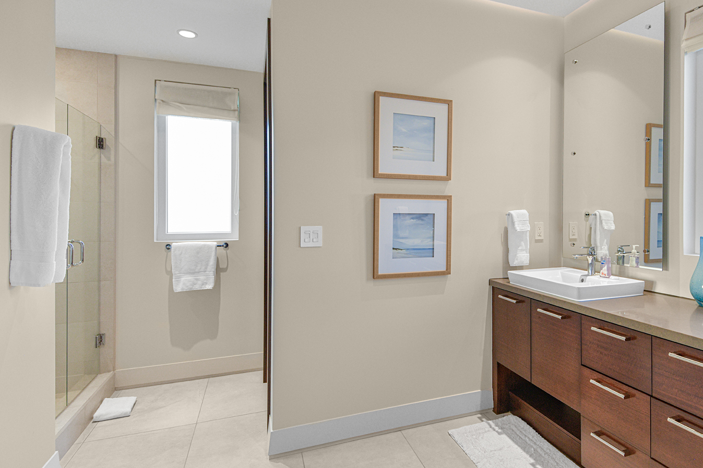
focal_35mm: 19
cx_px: 410
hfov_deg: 86.2
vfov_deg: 64.5
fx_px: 371
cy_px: 242
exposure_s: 1/60
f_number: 5
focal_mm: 16
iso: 1000
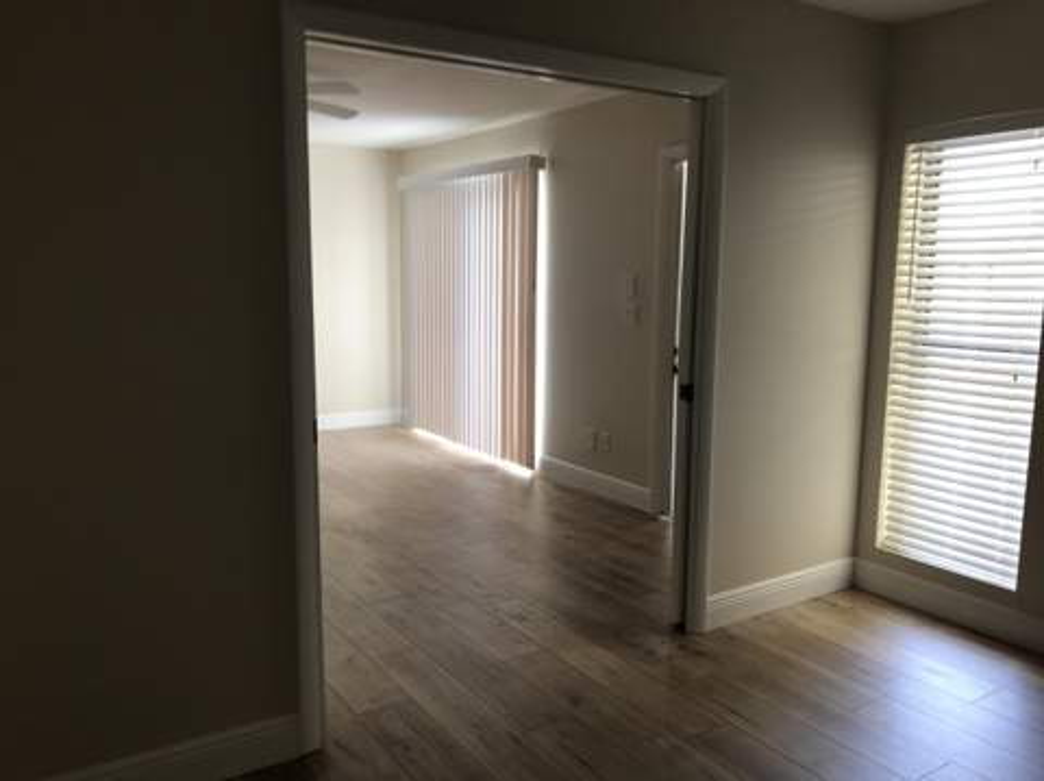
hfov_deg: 63.5
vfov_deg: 49.7
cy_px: 390
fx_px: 844
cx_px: 522
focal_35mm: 28
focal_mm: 3.99
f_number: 1.8
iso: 25
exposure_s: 1/40
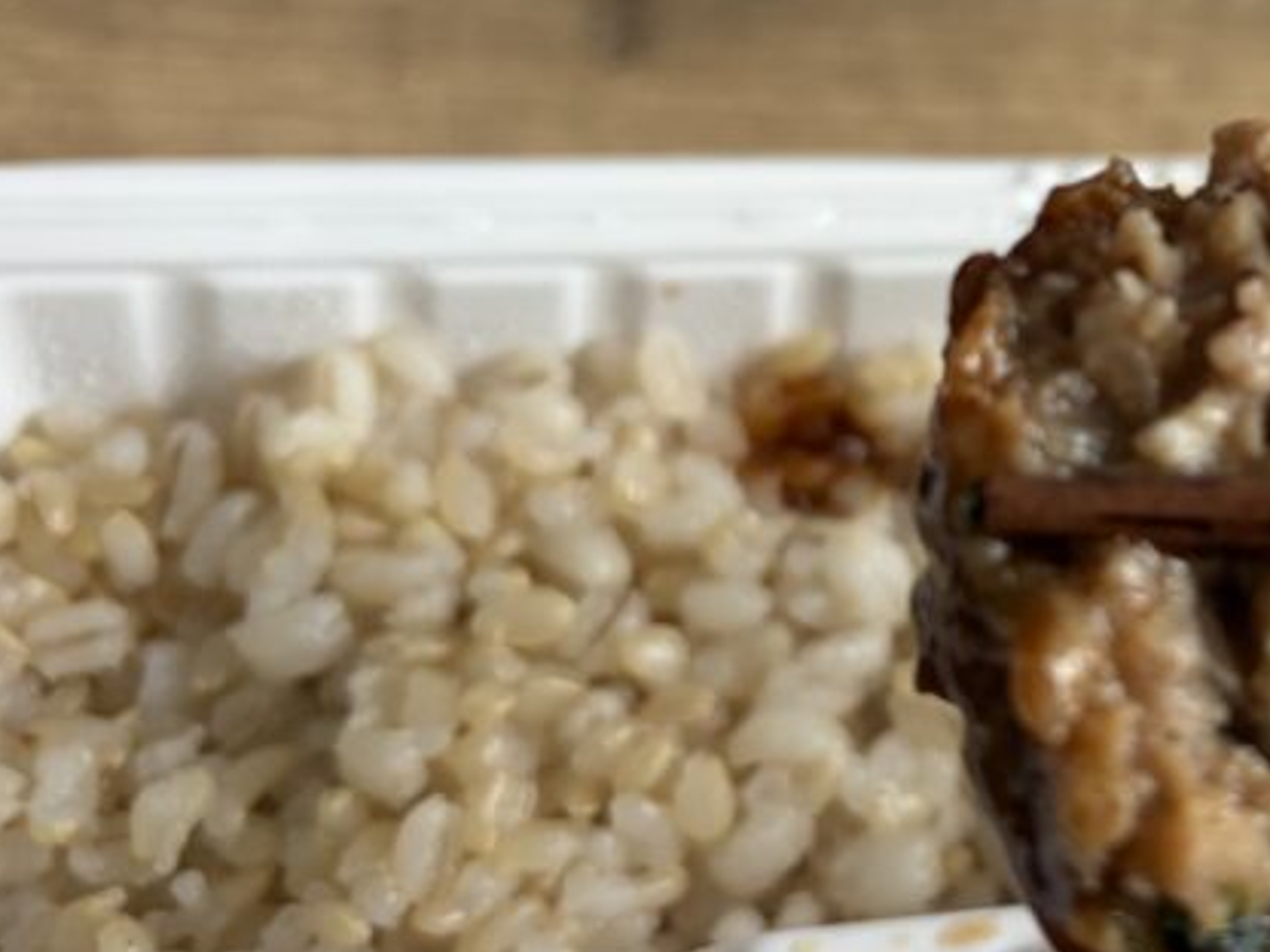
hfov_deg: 28.5
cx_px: 1252
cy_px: 232
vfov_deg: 22.7
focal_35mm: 64
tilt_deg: -47.3
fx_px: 2348
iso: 125
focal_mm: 5.96
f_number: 1.6
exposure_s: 1/64
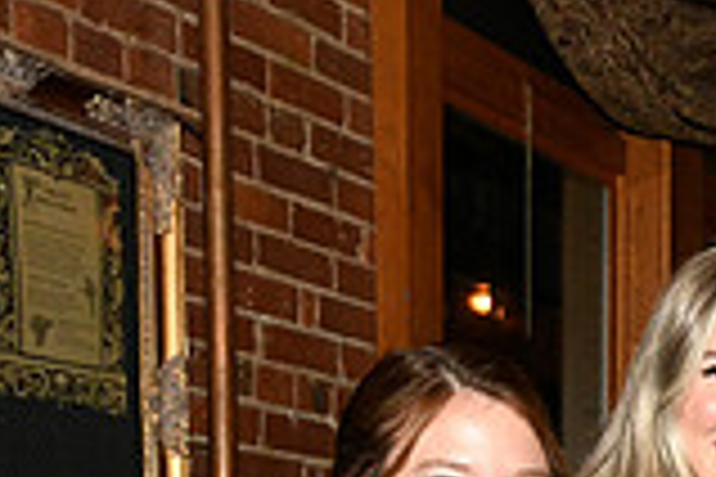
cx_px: 1112
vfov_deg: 11.9
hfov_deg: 17.2
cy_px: 866
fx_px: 2108
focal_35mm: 106
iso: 6400
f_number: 11
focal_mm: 29
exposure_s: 1/60
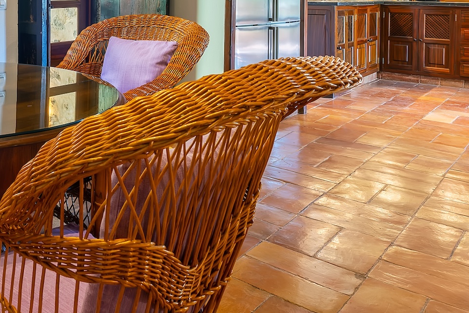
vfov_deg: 31.8
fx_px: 508
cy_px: 7
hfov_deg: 44.9
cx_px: 44
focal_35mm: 39
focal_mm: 10
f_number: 8
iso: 200
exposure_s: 1/1.67
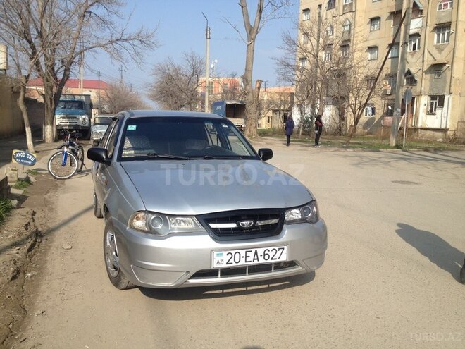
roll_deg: -1.8
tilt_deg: -9.8
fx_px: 470
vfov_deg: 40.7
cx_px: 232
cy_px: 174
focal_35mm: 35
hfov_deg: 52.6
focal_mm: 4.28
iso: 50
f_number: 2.4
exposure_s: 1/1493
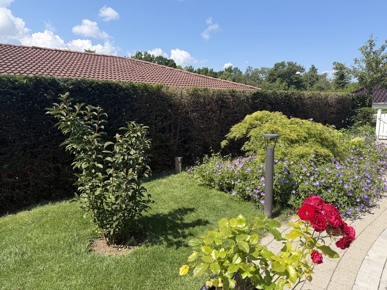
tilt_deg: -9.3
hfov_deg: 71.6
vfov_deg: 56.8
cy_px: 145
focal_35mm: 24
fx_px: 268
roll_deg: -0.4
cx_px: 194
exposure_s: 1/2801
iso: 80
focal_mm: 6.76
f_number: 1.78
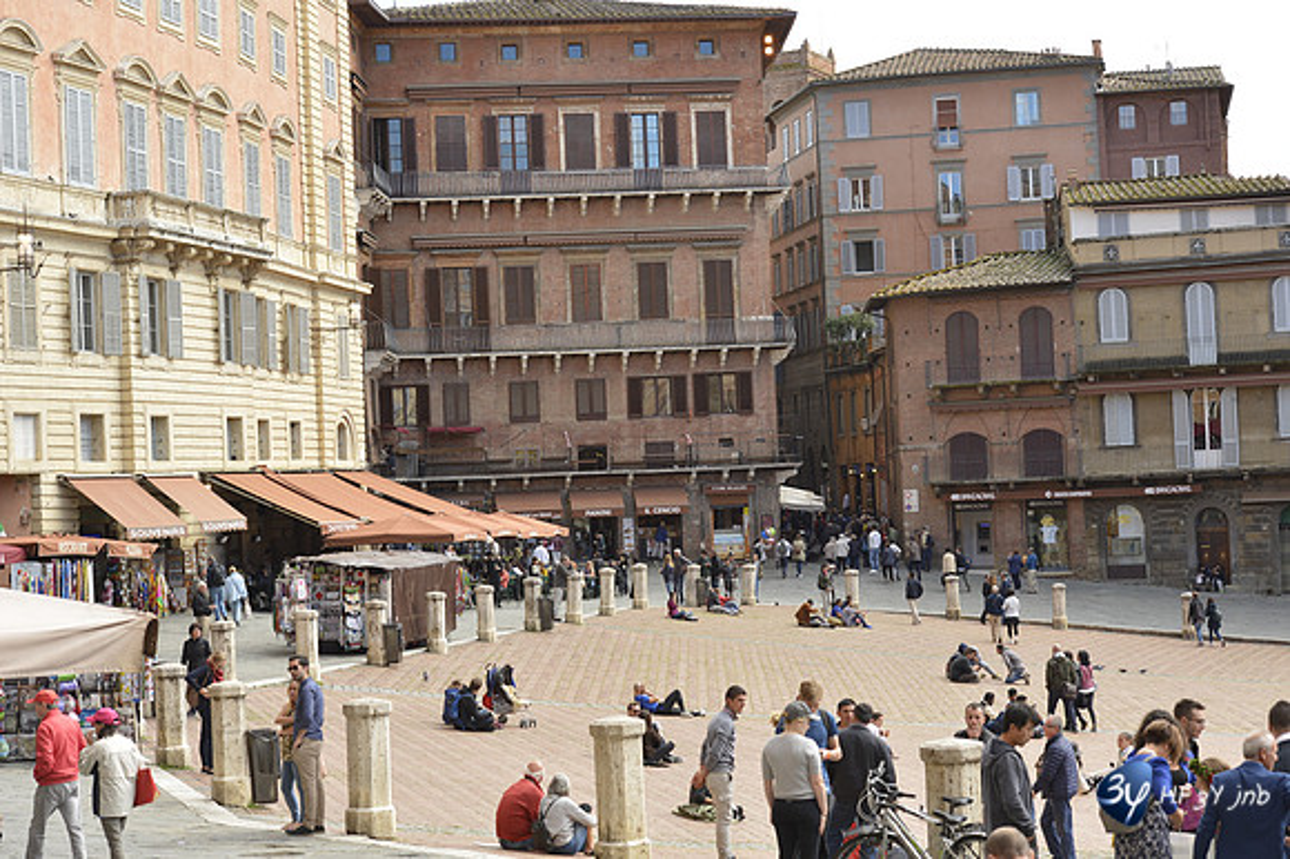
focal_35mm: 70
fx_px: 2507
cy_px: 430
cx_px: 645
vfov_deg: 19.4
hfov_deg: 28.9
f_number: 7.1
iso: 200
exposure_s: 1/200
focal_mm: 70
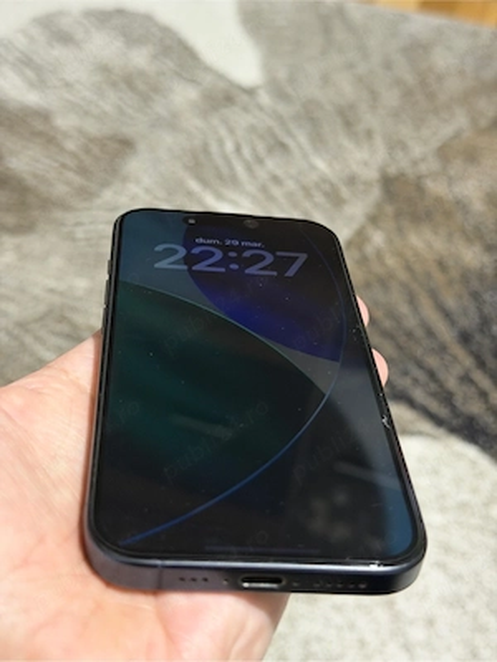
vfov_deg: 39.7
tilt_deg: -46.0
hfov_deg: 30.3
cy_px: 331
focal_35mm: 48
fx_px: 919
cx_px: 248
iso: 500
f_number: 1.78
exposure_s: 1/33
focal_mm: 6.76
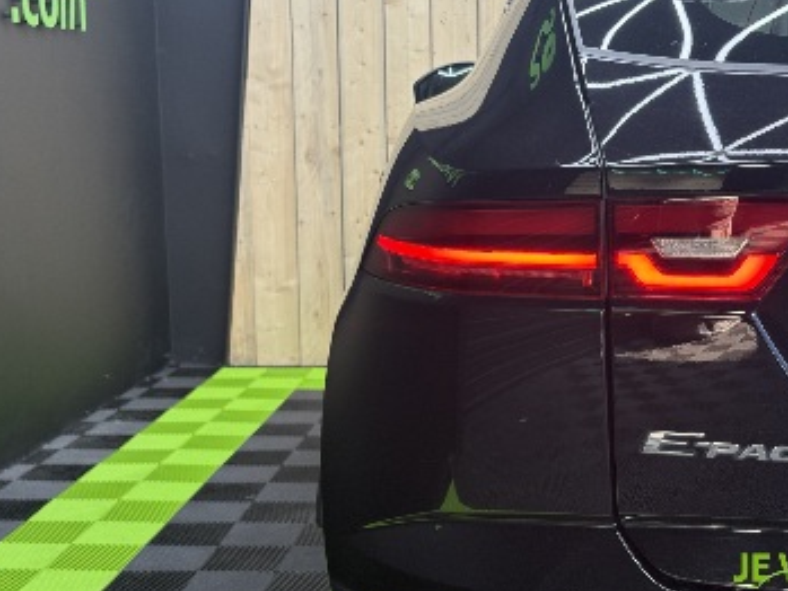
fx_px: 1412
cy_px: 286
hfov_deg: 31.2
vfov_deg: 23.7
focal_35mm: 62
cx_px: 438
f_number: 1.6
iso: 50
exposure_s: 1/50
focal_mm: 5.96
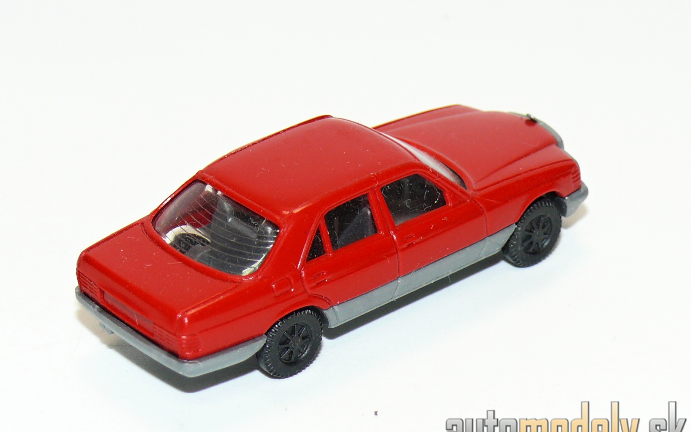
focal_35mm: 146
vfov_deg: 9.0
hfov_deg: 14.3
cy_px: 208
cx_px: 345
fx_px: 2750
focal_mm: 16.2
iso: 100
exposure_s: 1/30
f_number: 4
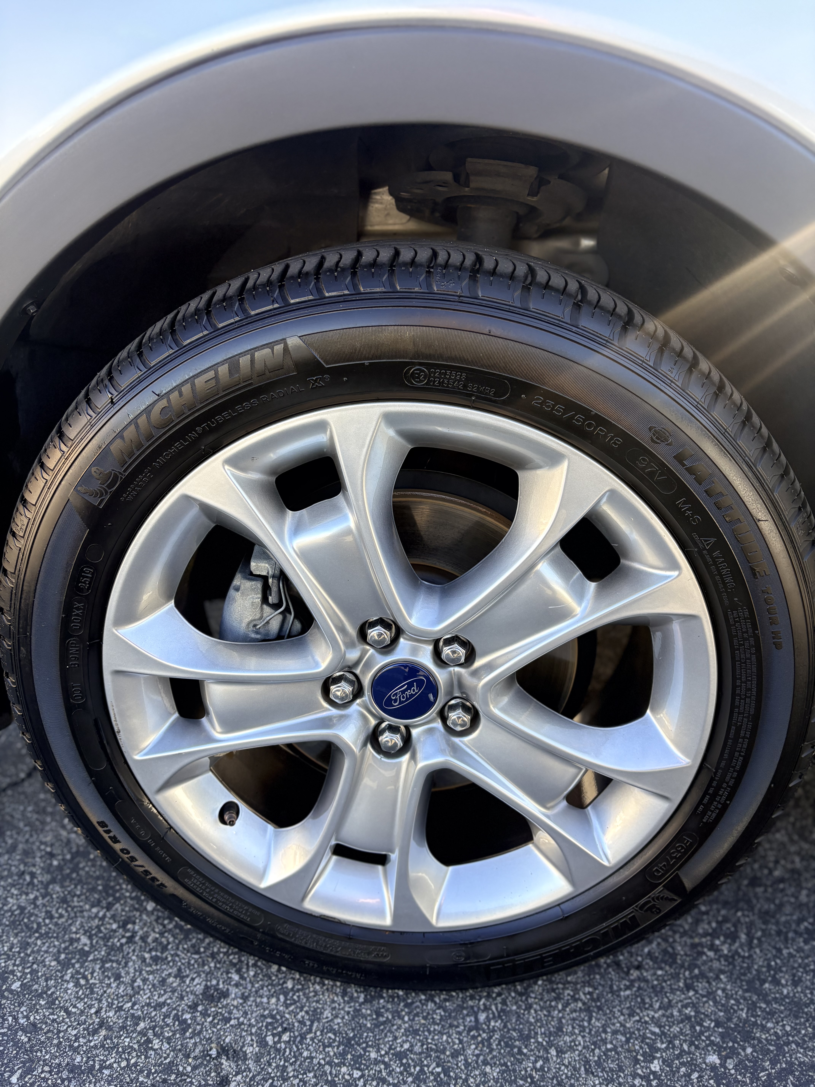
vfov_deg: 67.3
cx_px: 408
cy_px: 544
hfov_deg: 53.1
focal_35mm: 26
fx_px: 816
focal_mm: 5.96
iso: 64
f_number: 1.6
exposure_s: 1/310
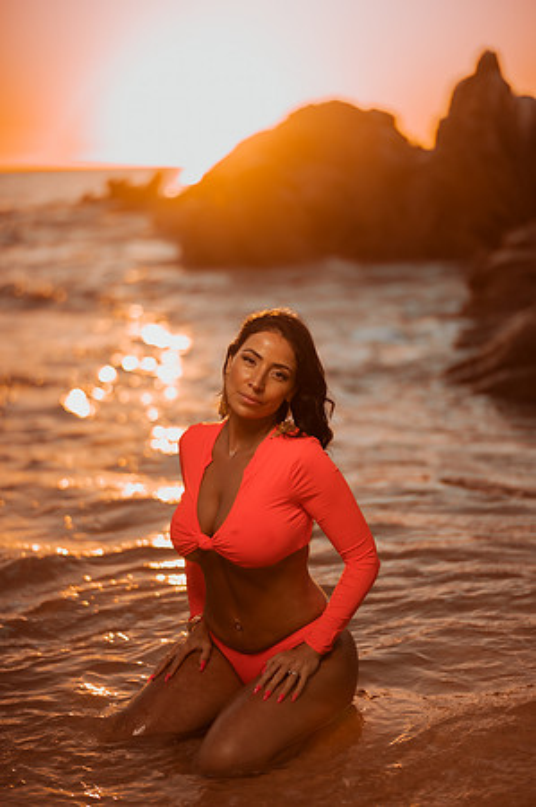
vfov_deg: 34.5
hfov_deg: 23.3
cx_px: 268
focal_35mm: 58
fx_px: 1298
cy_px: 404
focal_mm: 58
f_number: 1.4
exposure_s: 1/3200
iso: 125
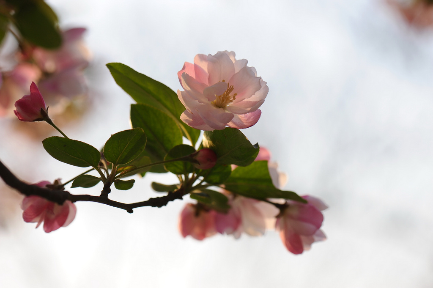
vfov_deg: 13.0
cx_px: 216
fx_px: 1262
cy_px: 144
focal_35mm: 105
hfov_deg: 19.5
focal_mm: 105
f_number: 6.3
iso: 320
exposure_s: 1/400
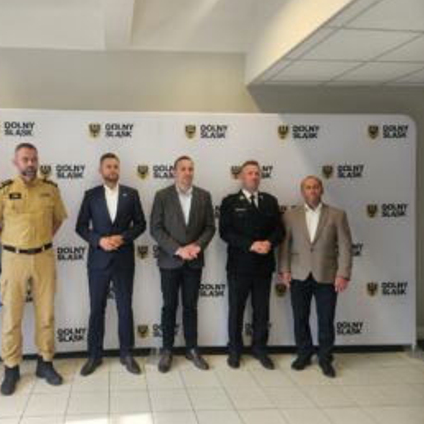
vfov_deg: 57.3
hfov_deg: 55.9
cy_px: 209
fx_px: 388
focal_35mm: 28
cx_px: 136
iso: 64
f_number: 1.8
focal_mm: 5.4
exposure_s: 1/100
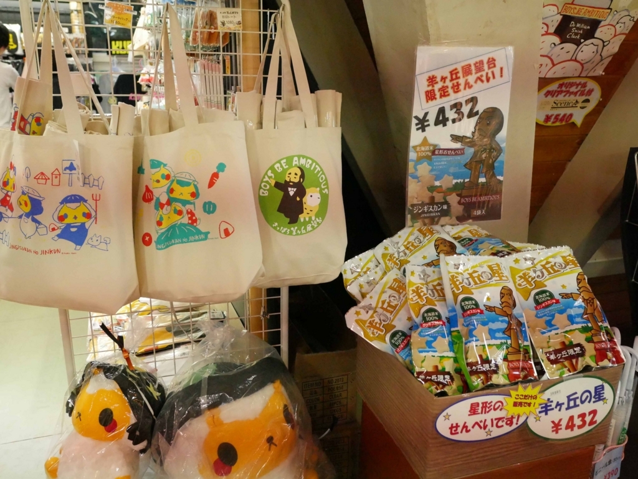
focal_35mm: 30
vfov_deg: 46.8
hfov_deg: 59.9
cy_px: 240
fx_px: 553
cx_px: 319
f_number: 2.8
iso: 6400
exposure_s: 1/320
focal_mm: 15
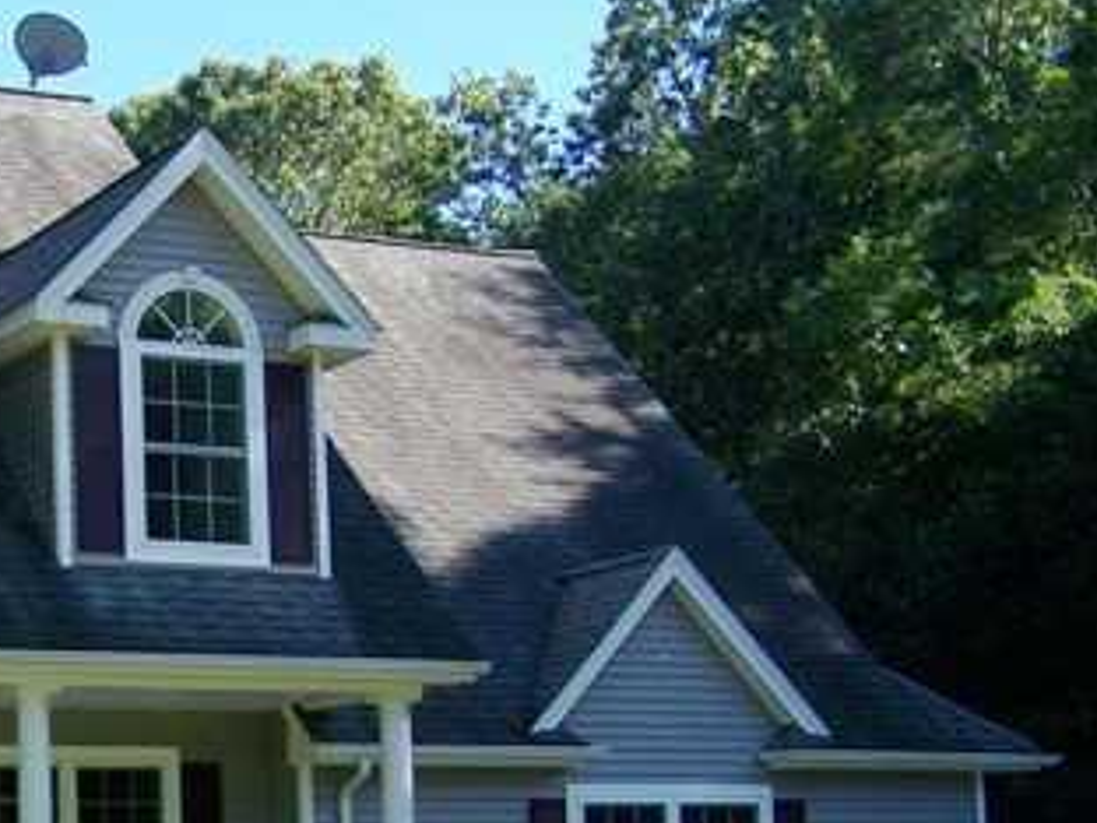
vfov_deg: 18.6
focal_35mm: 78
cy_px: 714
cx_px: 0
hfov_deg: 23.9
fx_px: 2472
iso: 80
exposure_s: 1/400
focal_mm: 6.3
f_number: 2.8
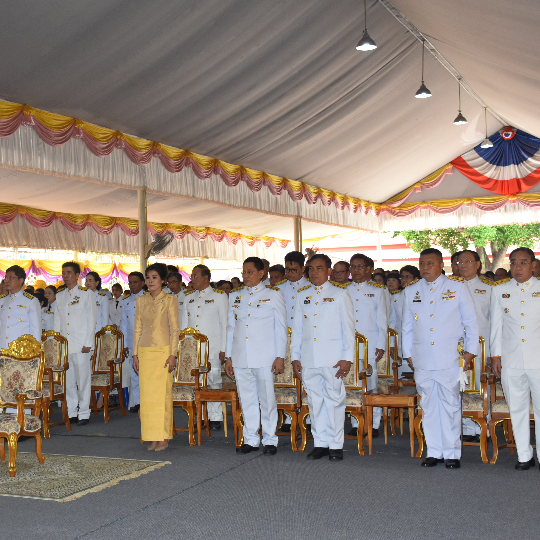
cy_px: 270
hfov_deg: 33.7
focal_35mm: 50
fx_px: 882
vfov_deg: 34.0
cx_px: 176
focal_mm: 26
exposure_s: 1/100
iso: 800
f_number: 5
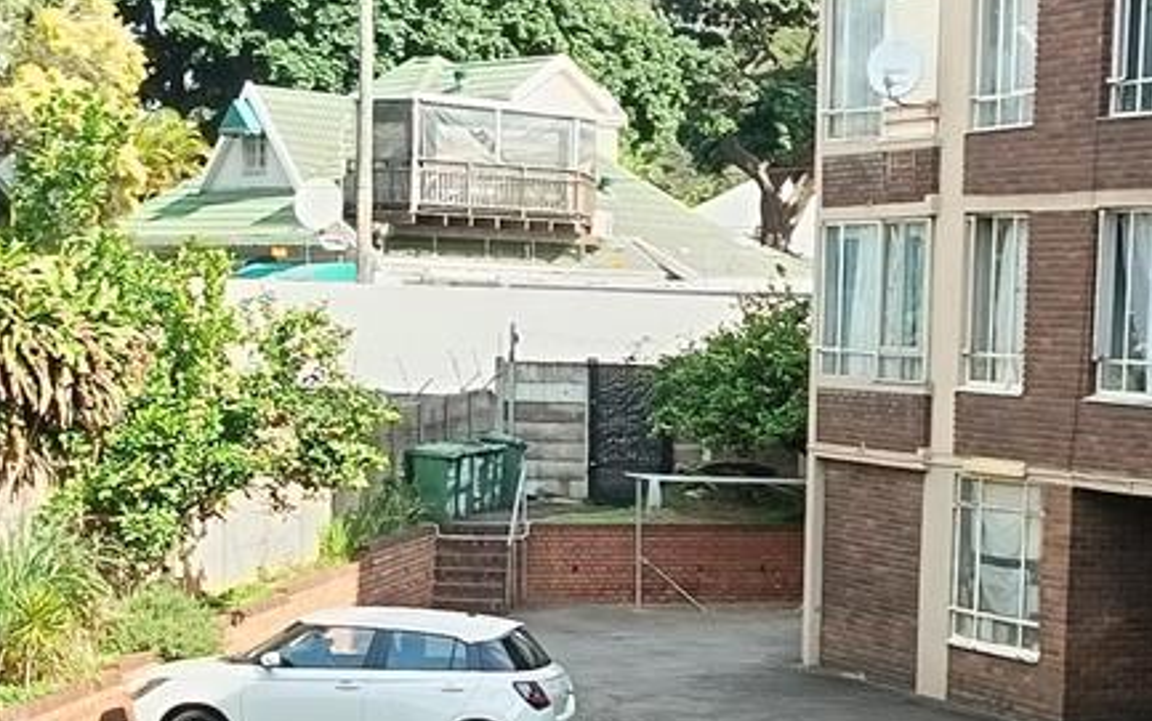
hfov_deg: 21.9
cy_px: 726
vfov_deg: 13.7
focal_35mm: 94
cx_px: 867
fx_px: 2952
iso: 111
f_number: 1.75
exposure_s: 1/100
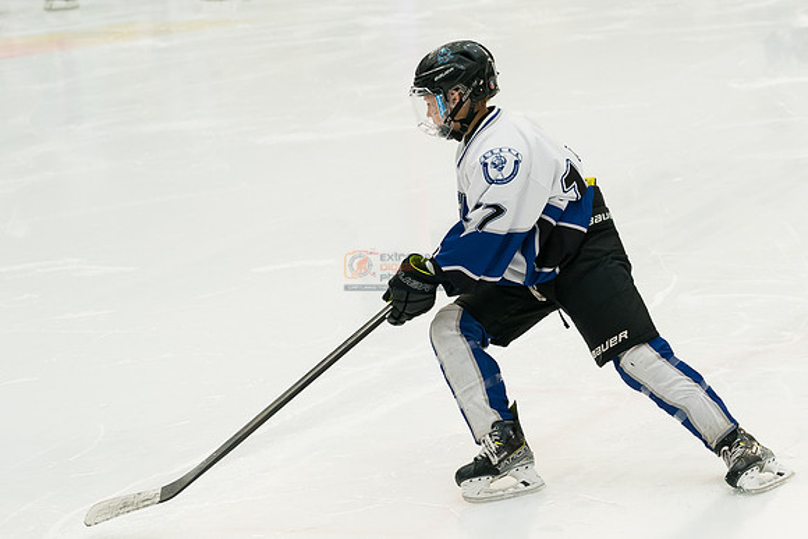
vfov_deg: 8.9
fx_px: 3451
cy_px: 159
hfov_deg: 13.3
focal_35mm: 154
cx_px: 570
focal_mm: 73
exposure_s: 1/1600
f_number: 3.5
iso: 1600
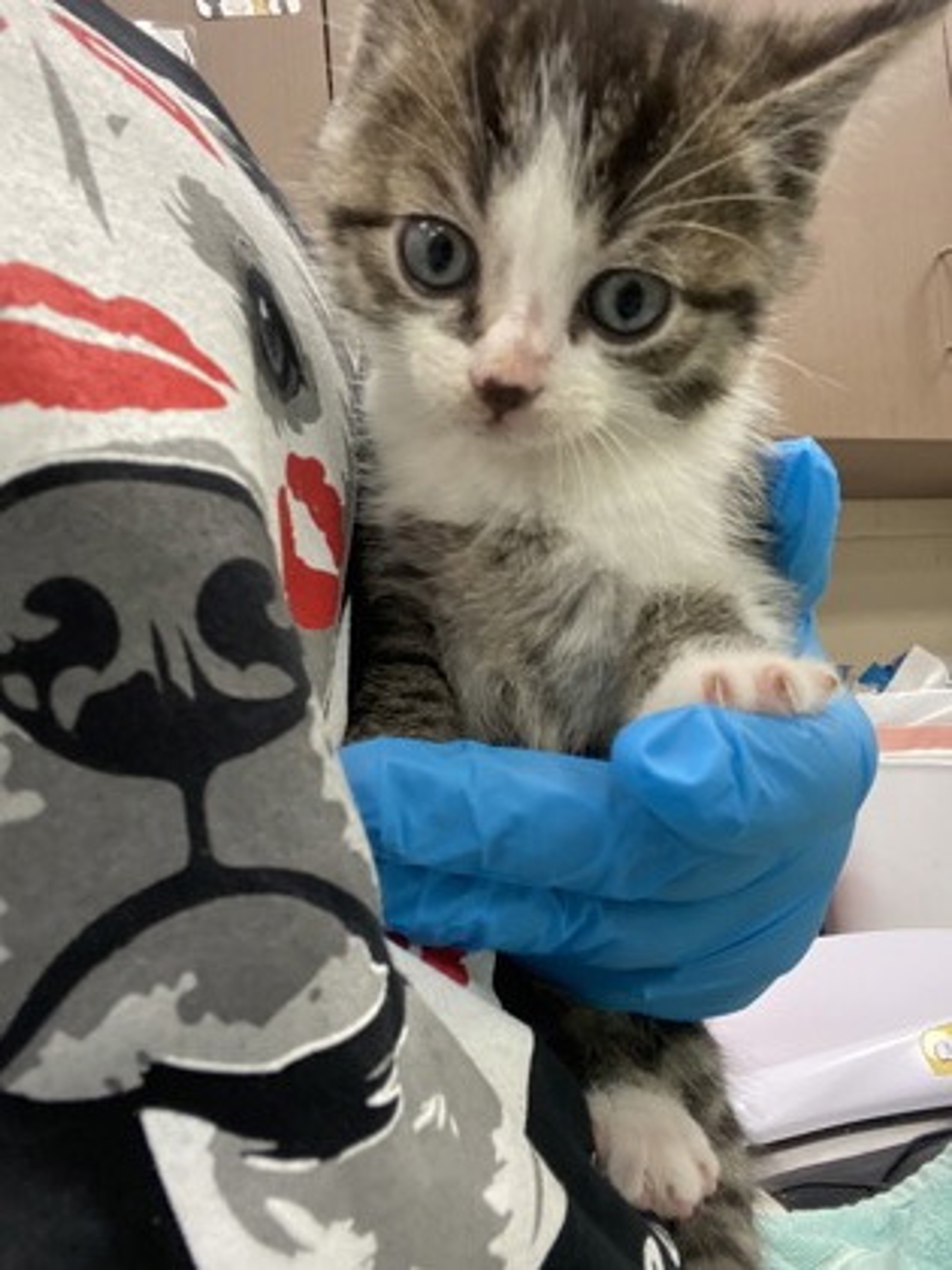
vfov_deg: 60.0
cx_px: 476
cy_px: 635
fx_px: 1100
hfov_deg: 46.8
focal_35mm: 30
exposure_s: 1/60
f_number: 2.2
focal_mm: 2.71
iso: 250
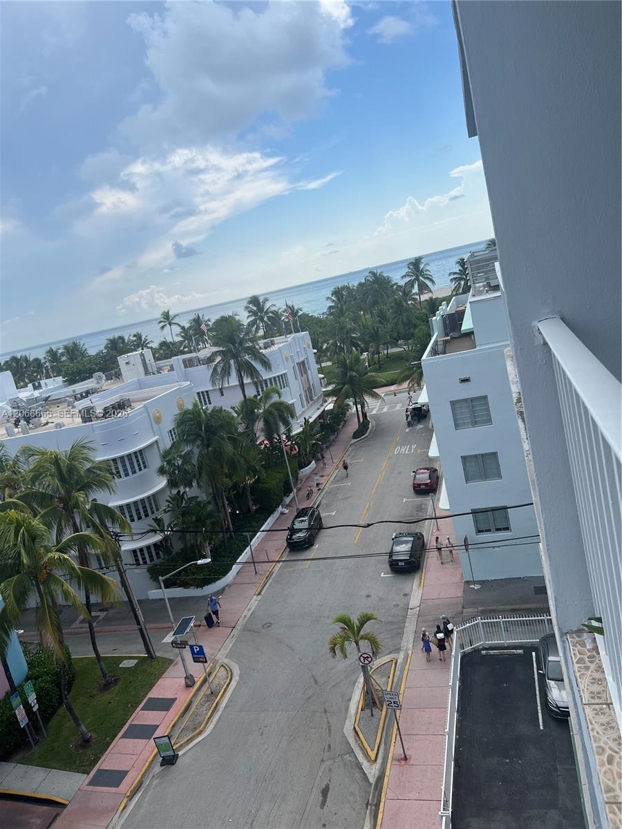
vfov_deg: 67.3
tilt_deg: -10.7
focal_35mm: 26
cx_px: 311
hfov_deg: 53.1
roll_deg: +13.5
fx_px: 623
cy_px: 414
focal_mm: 5.7
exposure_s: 1/3831
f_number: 1.5
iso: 50
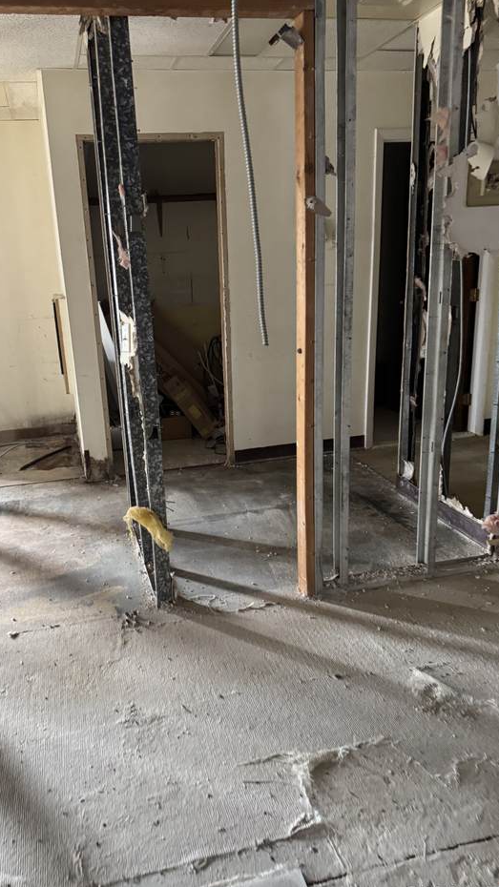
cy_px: 455
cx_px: 200
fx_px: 635
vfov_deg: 69.9
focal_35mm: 27
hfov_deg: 42.7
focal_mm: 6.76
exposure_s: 1/60
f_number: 1.78
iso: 640
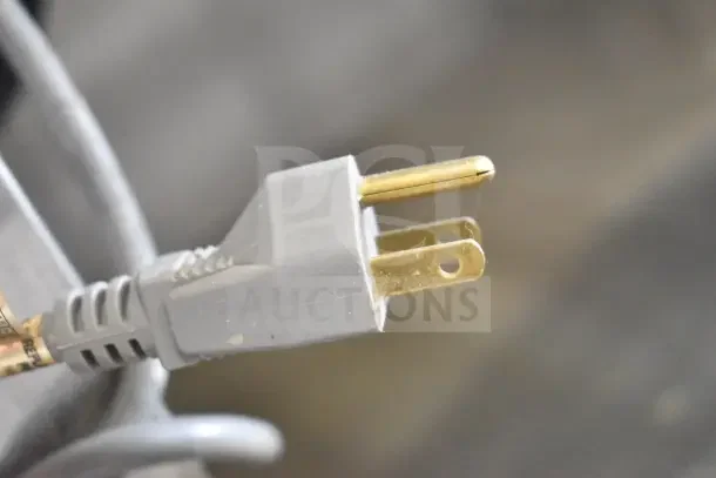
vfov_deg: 22.6
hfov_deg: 33.4
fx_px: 1194
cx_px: 358
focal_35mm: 60
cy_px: 239
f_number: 4.8
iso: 14400
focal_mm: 40
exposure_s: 1/60
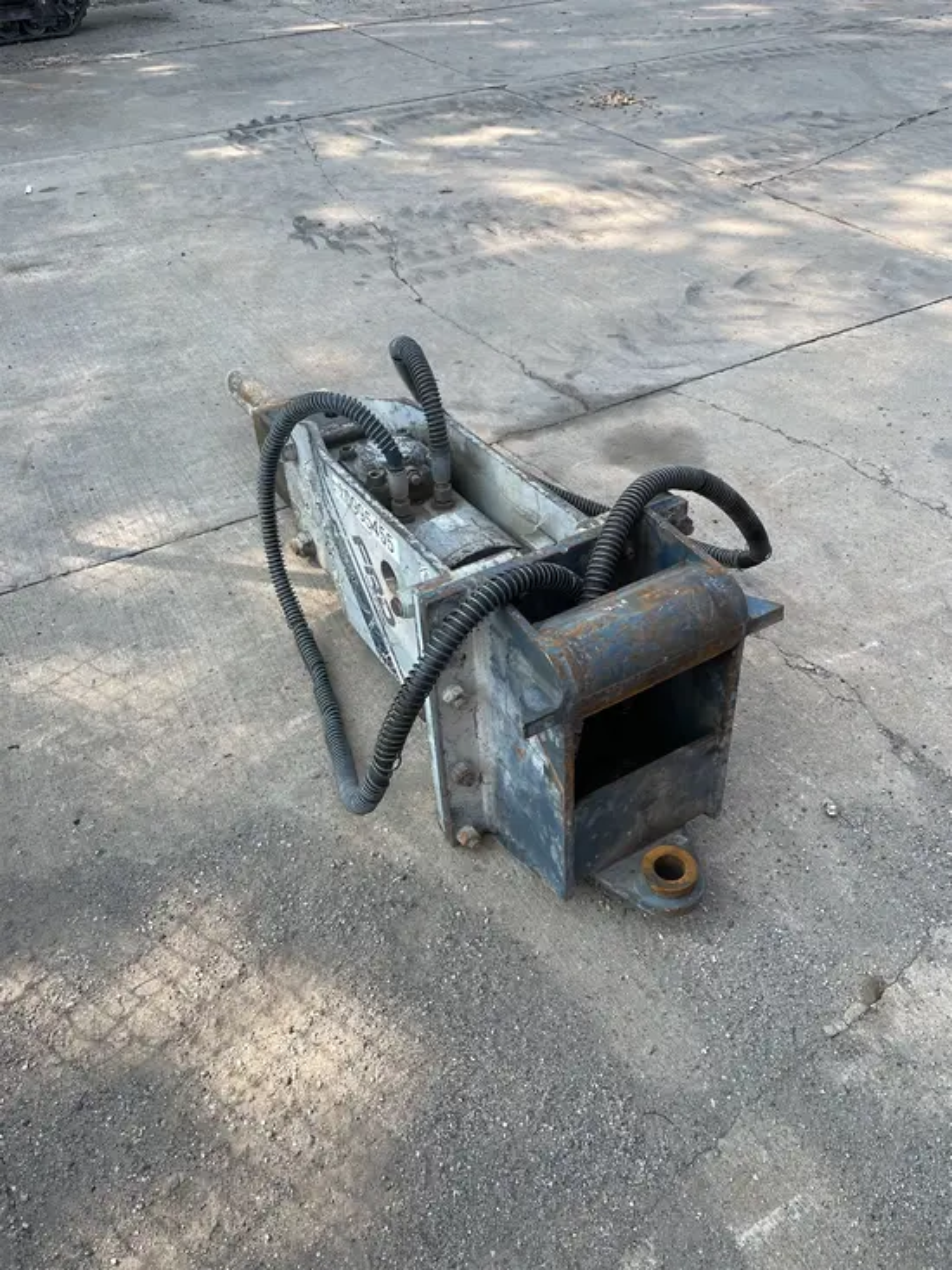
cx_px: 476
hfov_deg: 53.1
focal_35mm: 26
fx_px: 953
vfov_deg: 67.3
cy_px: 635
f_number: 1.6
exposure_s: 1/1383
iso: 50
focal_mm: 4.2
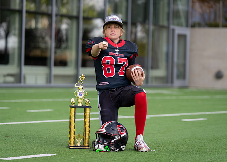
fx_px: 907
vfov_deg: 10.2
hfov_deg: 14.3
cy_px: 80
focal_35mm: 141
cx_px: 115
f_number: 2.8
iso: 100
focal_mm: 125
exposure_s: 1/400
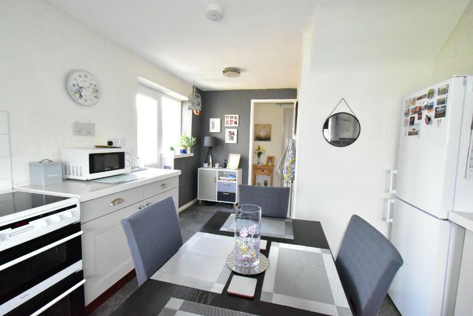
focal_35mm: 15
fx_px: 197
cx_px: 236
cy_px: 158
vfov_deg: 77.3
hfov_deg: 100.4
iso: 12800
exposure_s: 1/200
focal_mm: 10
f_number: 10
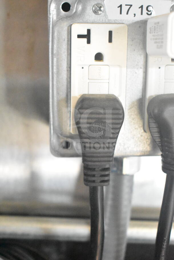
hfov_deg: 22.6
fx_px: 435
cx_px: 87
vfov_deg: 33.4
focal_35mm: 60
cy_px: 130
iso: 14400
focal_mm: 40
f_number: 5
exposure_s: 1/60
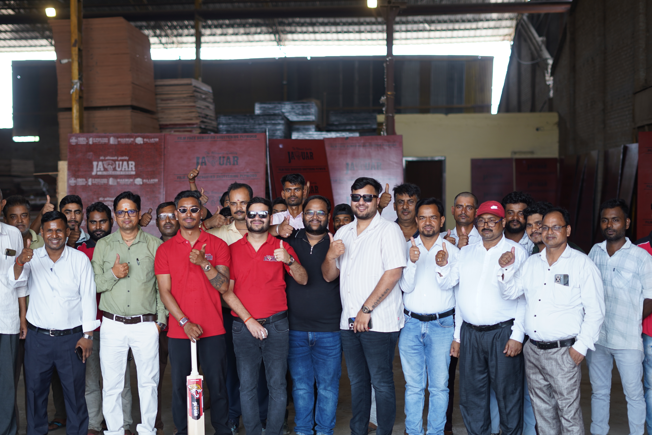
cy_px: 250
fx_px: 1141
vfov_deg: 21.6
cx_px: 293
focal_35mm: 63
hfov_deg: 31.9
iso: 100
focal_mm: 50
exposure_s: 1/100
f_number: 1.8
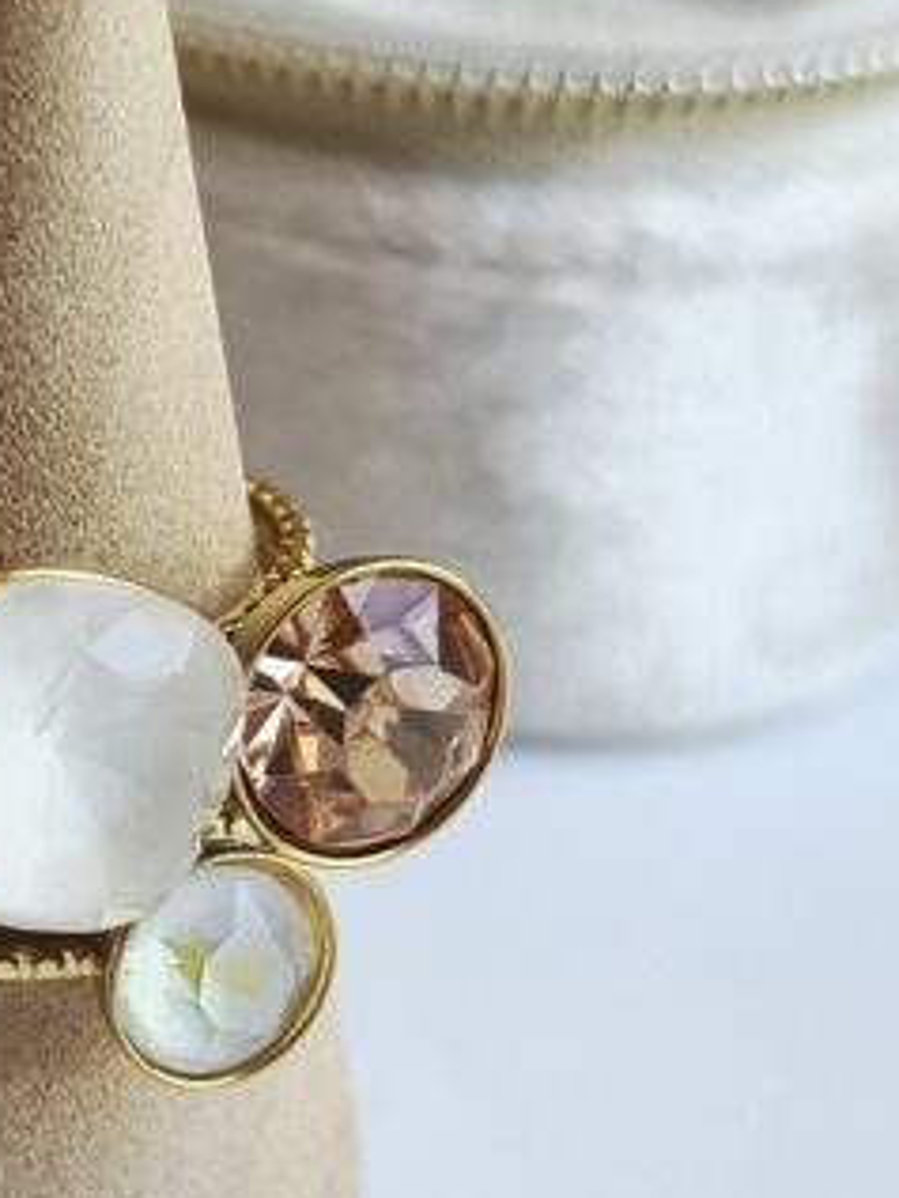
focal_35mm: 116
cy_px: 676
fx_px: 4014
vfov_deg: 17.0
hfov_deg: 12.6
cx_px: -8
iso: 250
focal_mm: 6.18
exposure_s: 1/100
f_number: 1.65
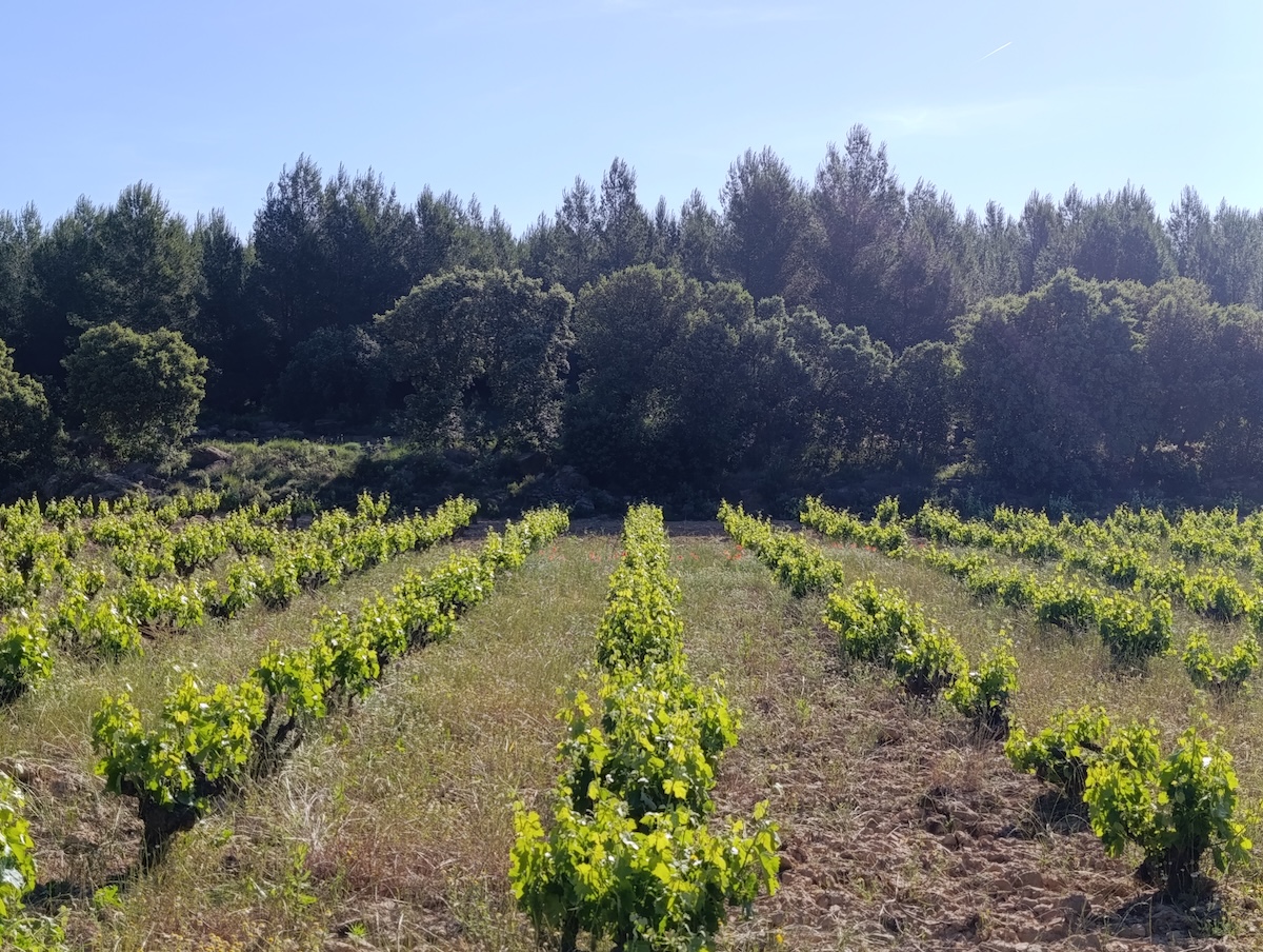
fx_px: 1681
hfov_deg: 41.2
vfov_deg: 31.6
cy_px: 476
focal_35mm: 46
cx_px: 632
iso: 51
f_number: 1.65
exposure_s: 1/827
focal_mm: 6.11
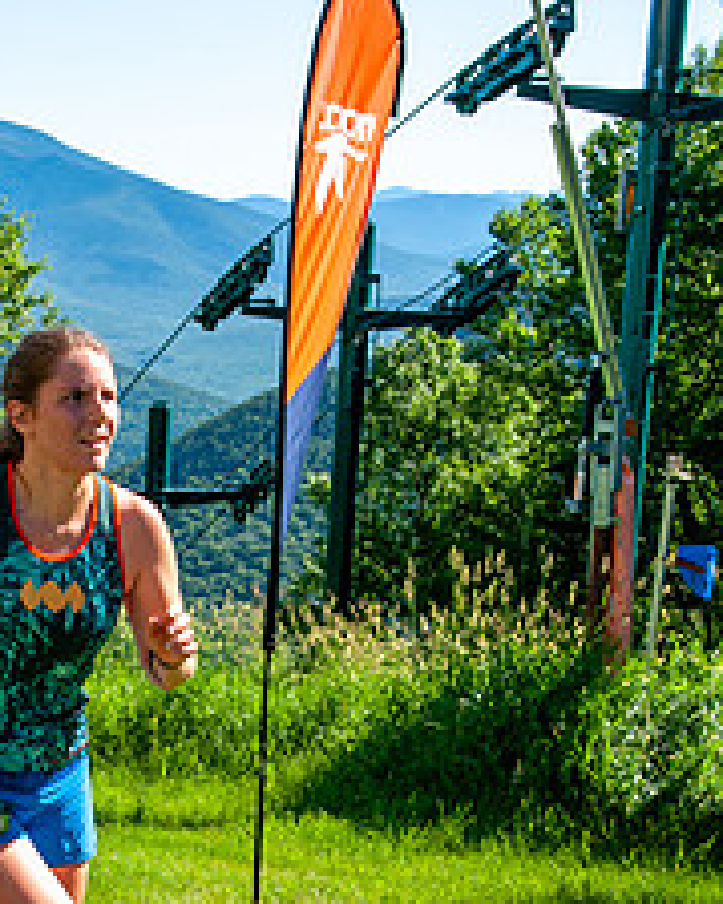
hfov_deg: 15.9
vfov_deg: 19.6
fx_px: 2570
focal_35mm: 96
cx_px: 143
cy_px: 823
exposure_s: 1/400
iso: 200
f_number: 8
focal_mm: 34
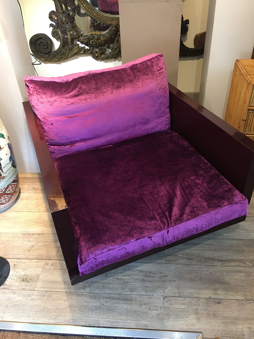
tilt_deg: -36.6
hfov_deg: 48.2
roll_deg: +1.8
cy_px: 170
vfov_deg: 61.7
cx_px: 127
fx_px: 284
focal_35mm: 29
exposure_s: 1/17
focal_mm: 4.15
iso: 80
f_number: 2.2
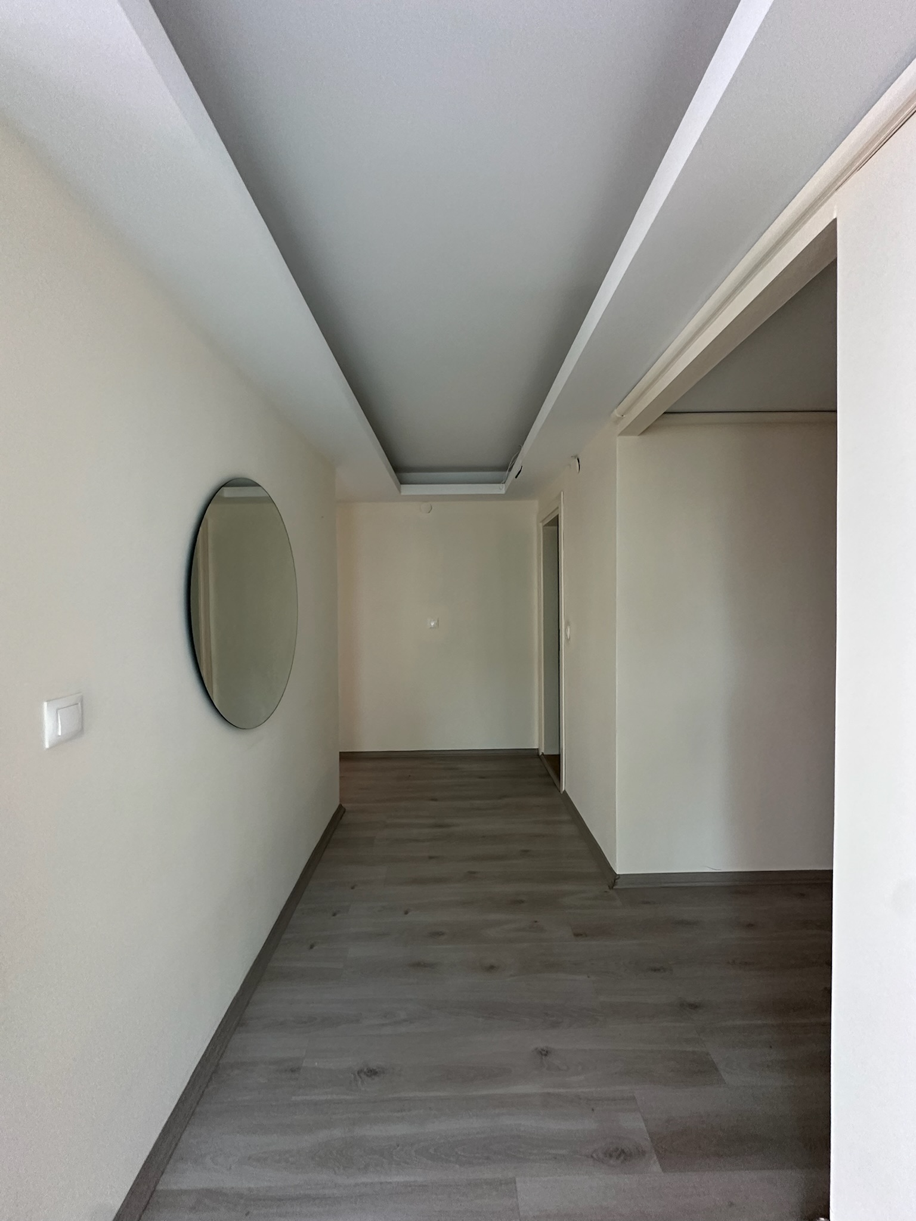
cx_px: 458
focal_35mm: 14
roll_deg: -0.5
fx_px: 494
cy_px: 610
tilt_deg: +0.3
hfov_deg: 85.7
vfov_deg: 102.1
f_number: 2.2
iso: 400
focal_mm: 2.22
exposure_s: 1/60
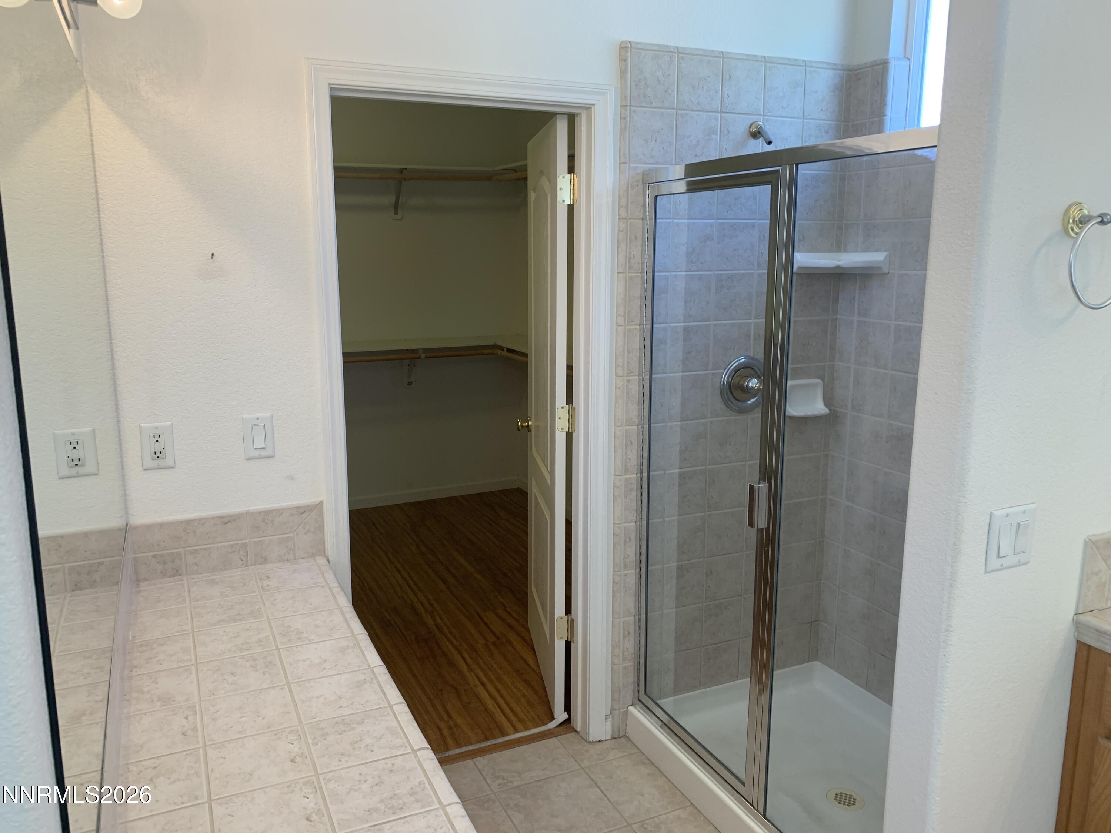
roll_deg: -0.6
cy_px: 416
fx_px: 834
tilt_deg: -10.3
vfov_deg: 53.1
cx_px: 556
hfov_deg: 67.3
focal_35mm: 26
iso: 80
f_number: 1.8
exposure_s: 1/120
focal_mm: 4.25
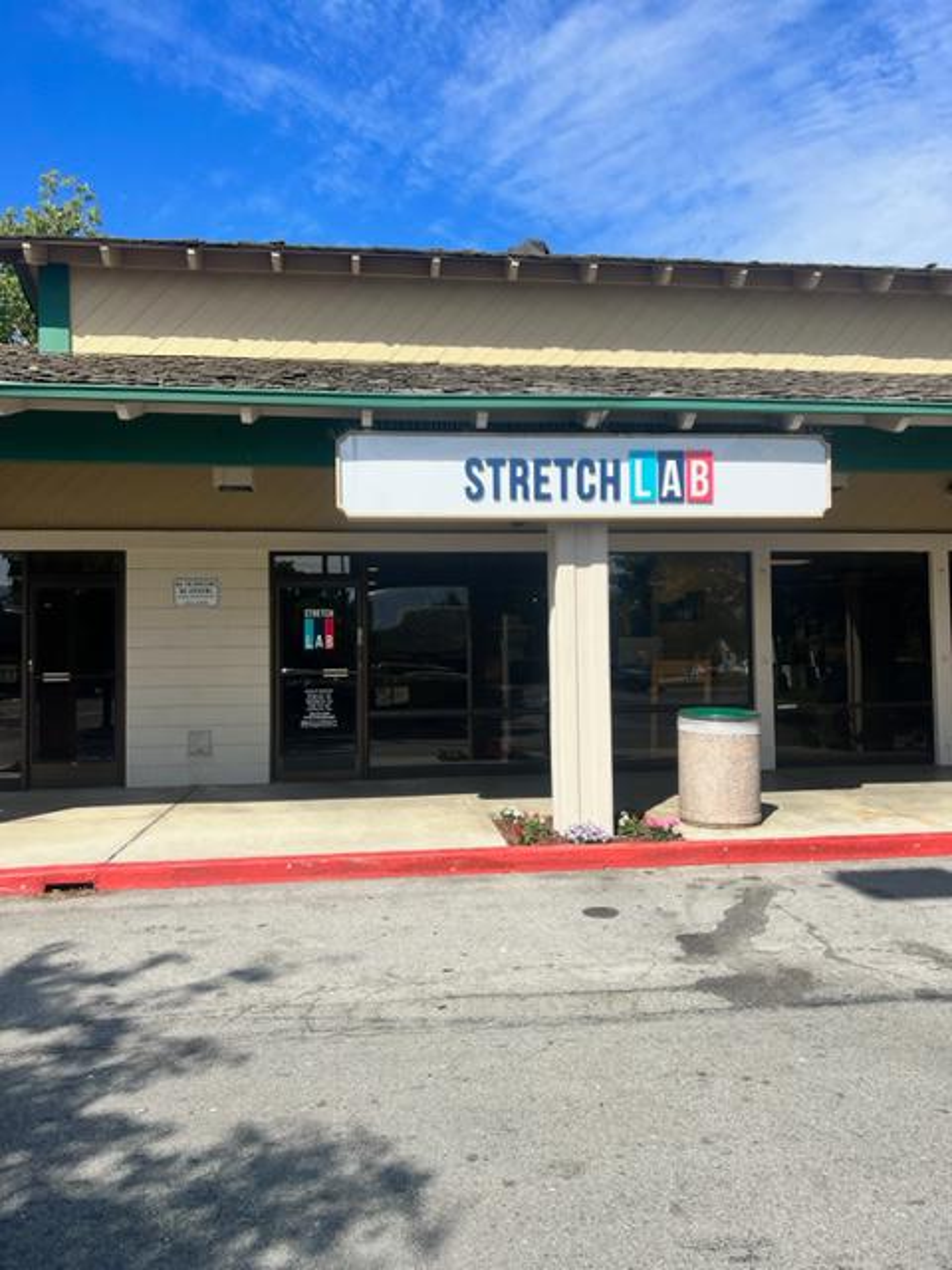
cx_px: 476
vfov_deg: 67.3
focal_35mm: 26
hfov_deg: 53.1
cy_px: 635
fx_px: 953
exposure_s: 1/3968
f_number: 1.5
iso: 50
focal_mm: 5.7
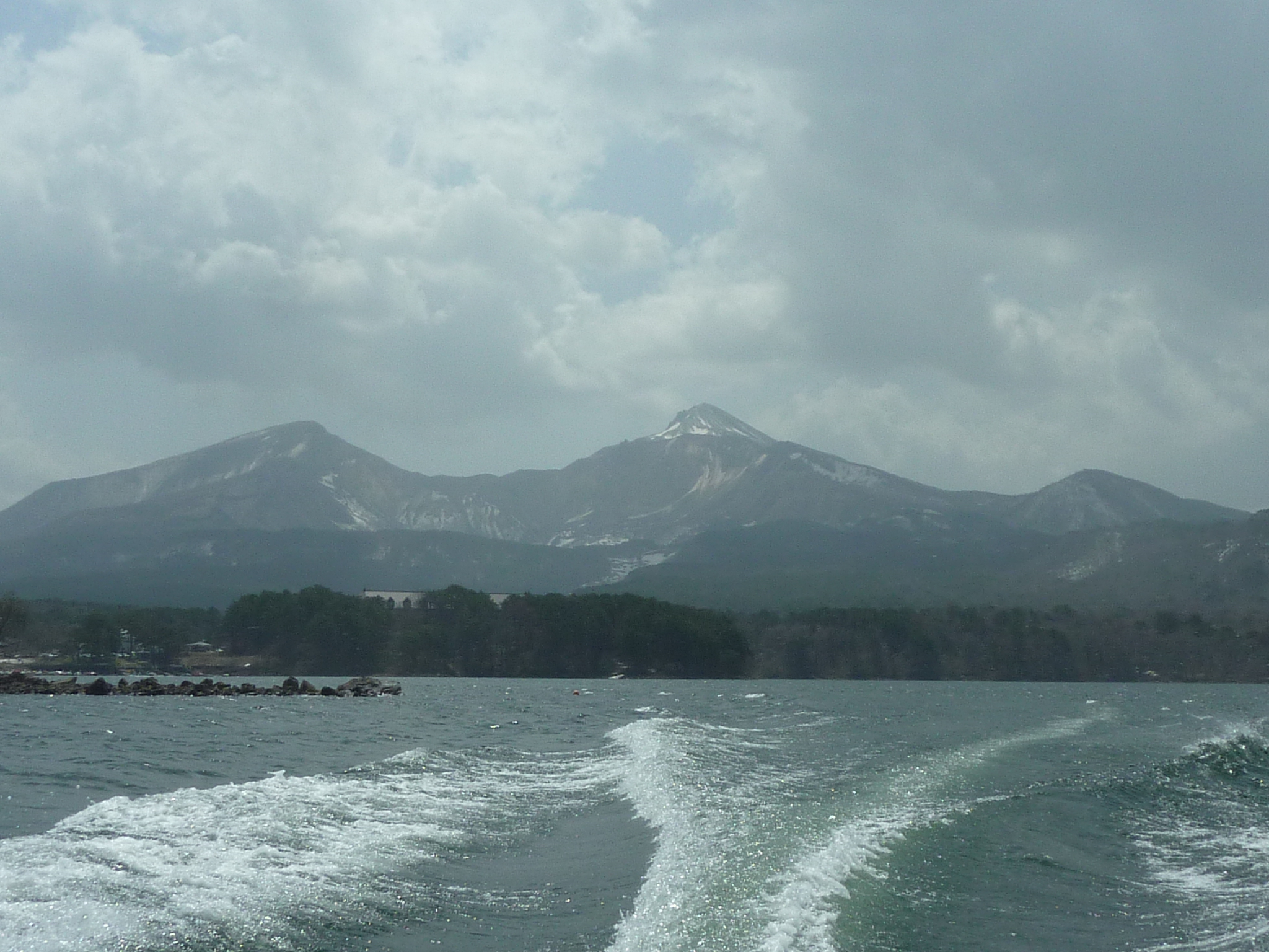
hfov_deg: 39.7
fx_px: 1760
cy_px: 476
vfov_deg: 30.3
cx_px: 634
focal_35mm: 48
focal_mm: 4.4
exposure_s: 1/800
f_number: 5.6
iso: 80
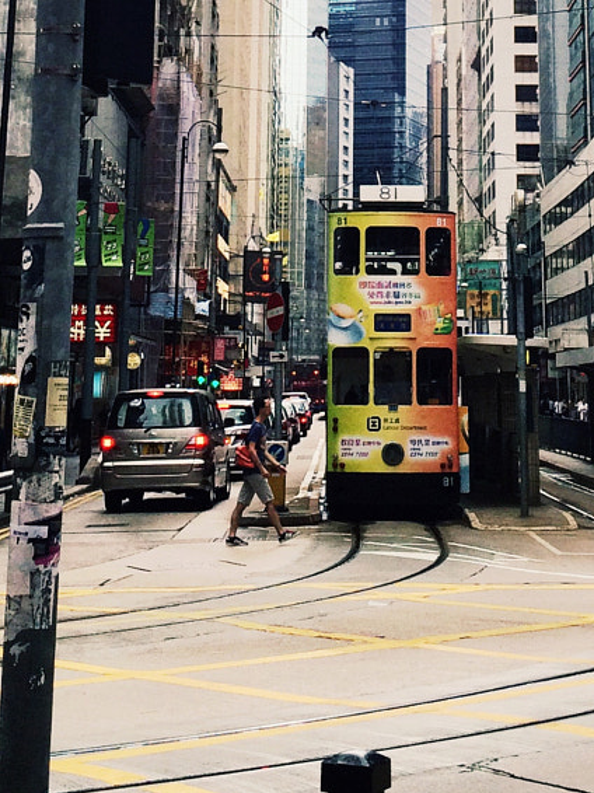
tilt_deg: +15.4
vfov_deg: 21.9
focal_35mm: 82
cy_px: -179
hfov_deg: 18.0
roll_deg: +0.9
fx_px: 1878
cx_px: 370
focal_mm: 4.15
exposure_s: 1/336
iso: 32
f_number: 2.2
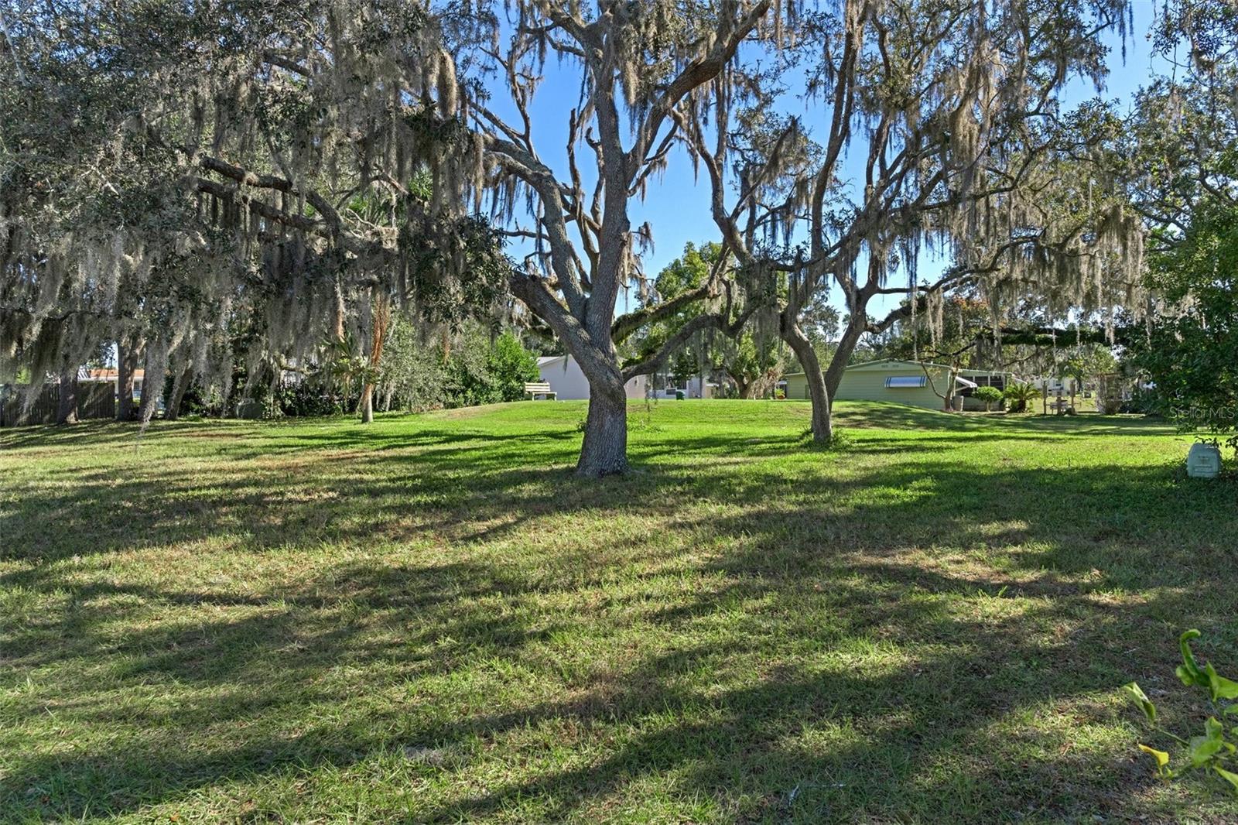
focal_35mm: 24
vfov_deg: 53.1
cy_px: 412
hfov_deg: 73.8
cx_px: 619
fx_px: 825
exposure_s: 1/160
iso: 640
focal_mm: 16
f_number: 8
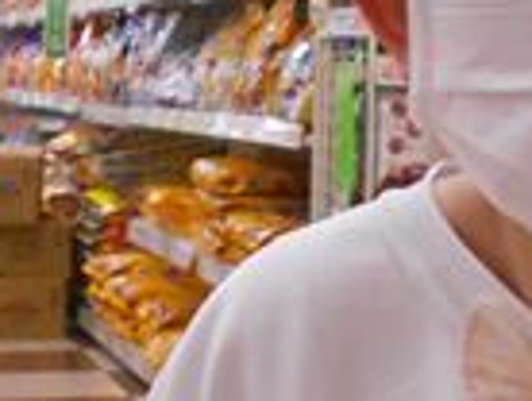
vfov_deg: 11.4
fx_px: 2001
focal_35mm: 130
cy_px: 281
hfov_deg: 14.7
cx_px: 617
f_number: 3.4
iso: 800
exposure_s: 1/160
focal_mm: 5.1
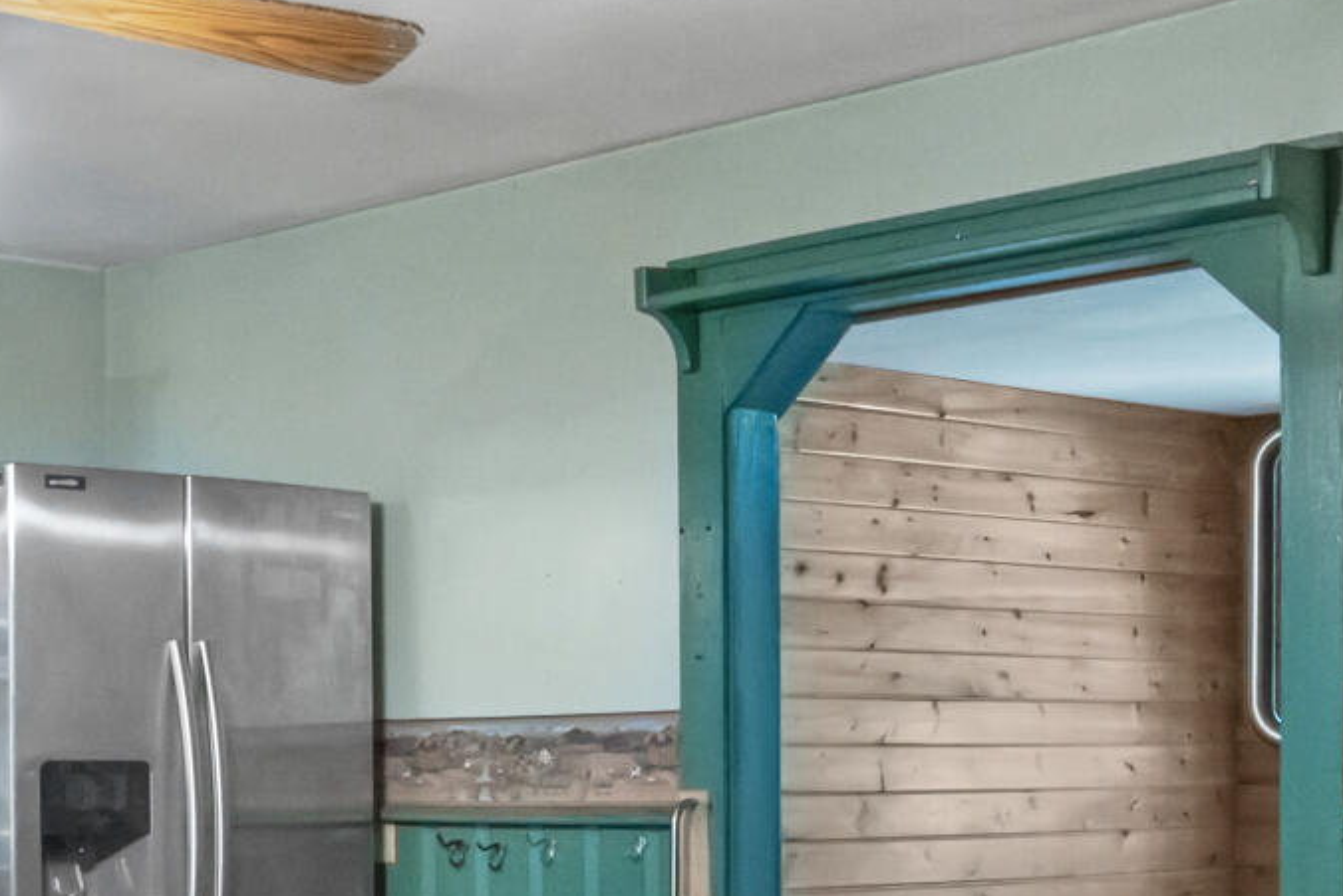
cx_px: -340
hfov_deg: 25.1
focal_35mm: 71
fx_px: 2649
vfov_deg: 18.7
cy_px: 876
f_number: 8
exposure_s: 1/30
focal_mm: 16
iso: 5000
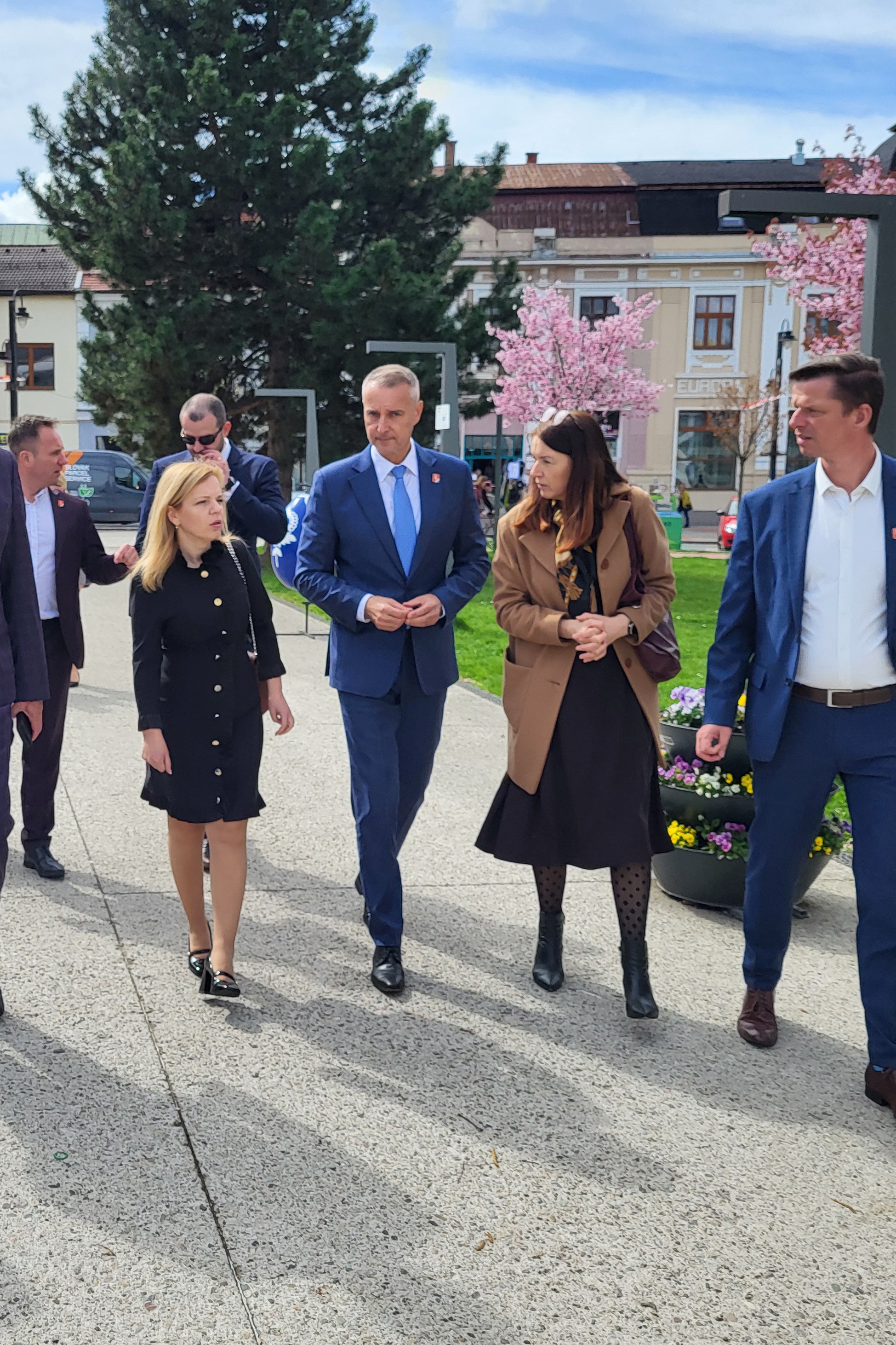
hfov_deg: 35.1
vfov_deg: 51.9
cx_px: 211
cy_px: 666
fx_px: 1381
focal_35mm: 37
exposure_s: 1/1567
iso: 40
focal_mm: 5.4
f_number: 1.8
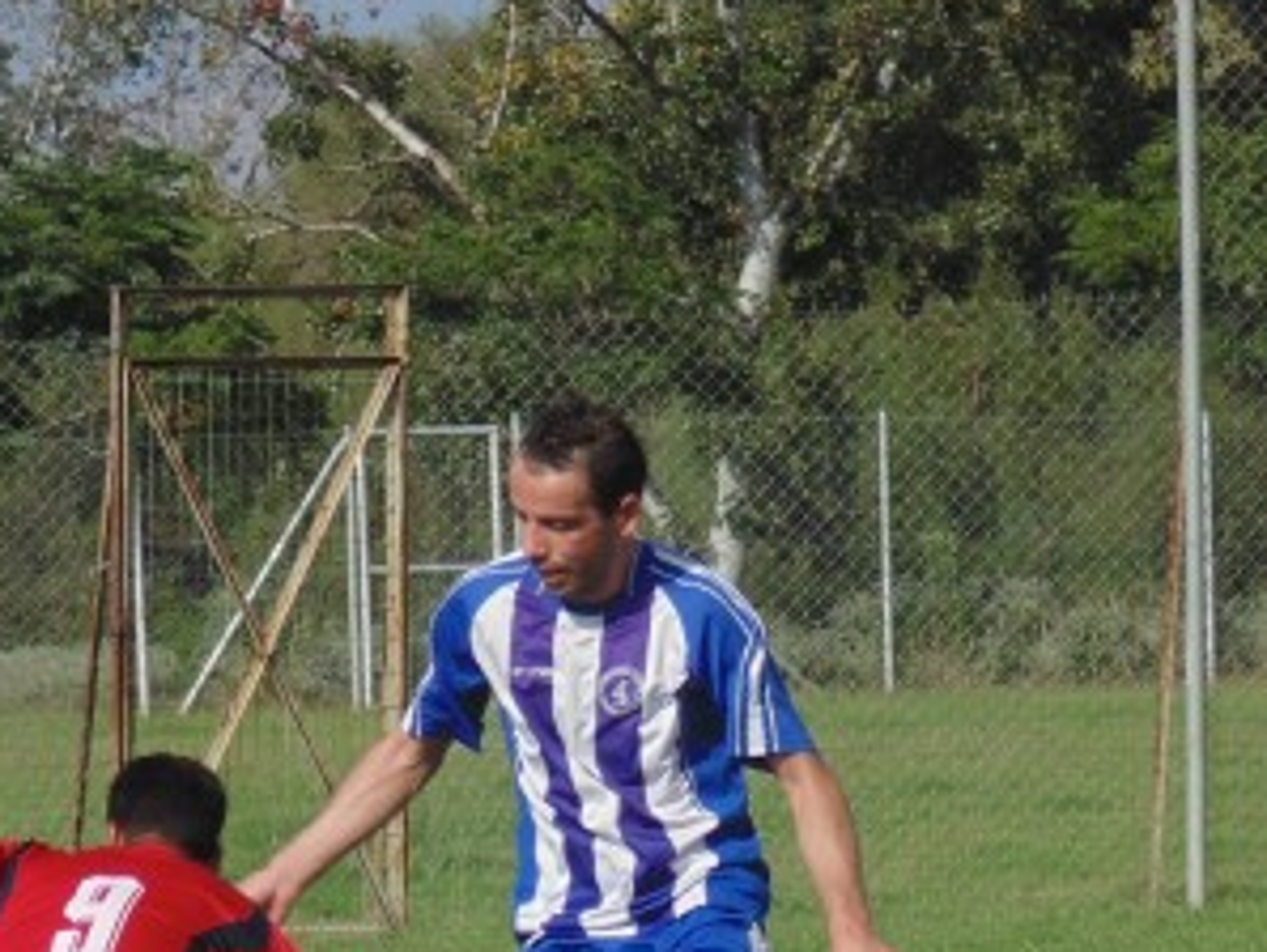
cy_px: 963
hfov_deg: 3.8
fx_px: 19121
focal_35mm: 522
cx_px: 889
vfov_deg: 2.9
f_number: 5.6
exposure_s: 1/500
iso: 80
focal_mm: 42.3
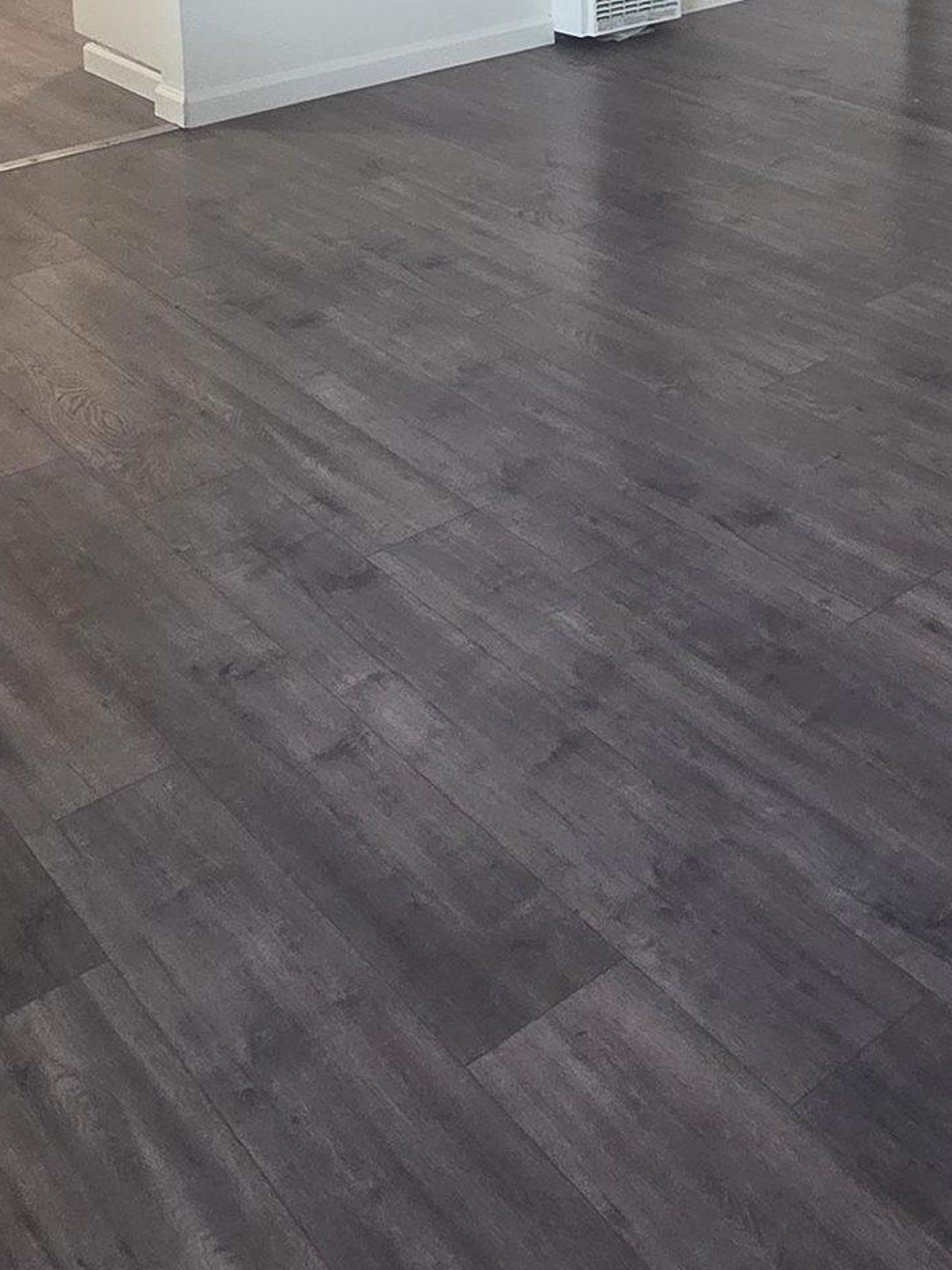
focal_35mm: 42
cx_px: 515
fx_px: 1540
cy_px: -87
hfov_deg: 34.3
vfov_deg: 38.1
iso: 400
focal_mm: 2.2
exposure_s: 1/60
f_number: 2.2
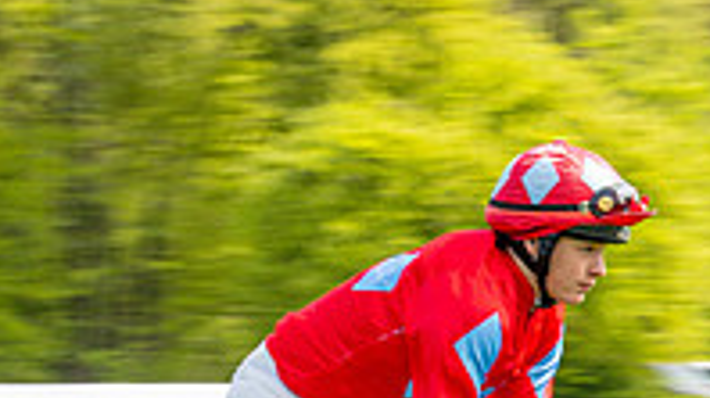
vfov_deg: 3.4
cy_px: 769
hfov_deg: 6.0
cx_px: -136
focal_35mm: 358
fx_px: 6734
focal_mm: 75
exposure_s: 1/160
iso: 100
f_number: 9
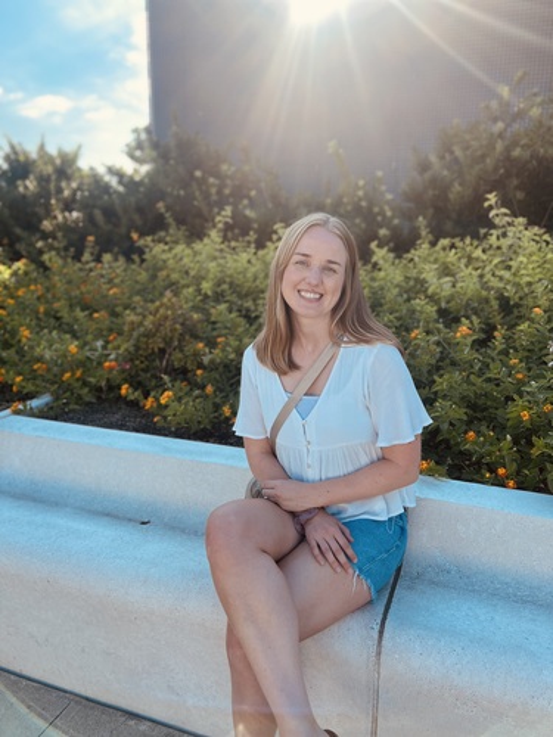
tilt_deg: -11.8
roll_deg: -0.2
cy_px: 368
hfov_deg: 53.1
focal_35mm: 26
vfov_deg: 67.3
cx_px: 276
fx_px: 554
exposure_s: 1/1344
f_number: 1.5
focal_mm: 5.7
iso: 50
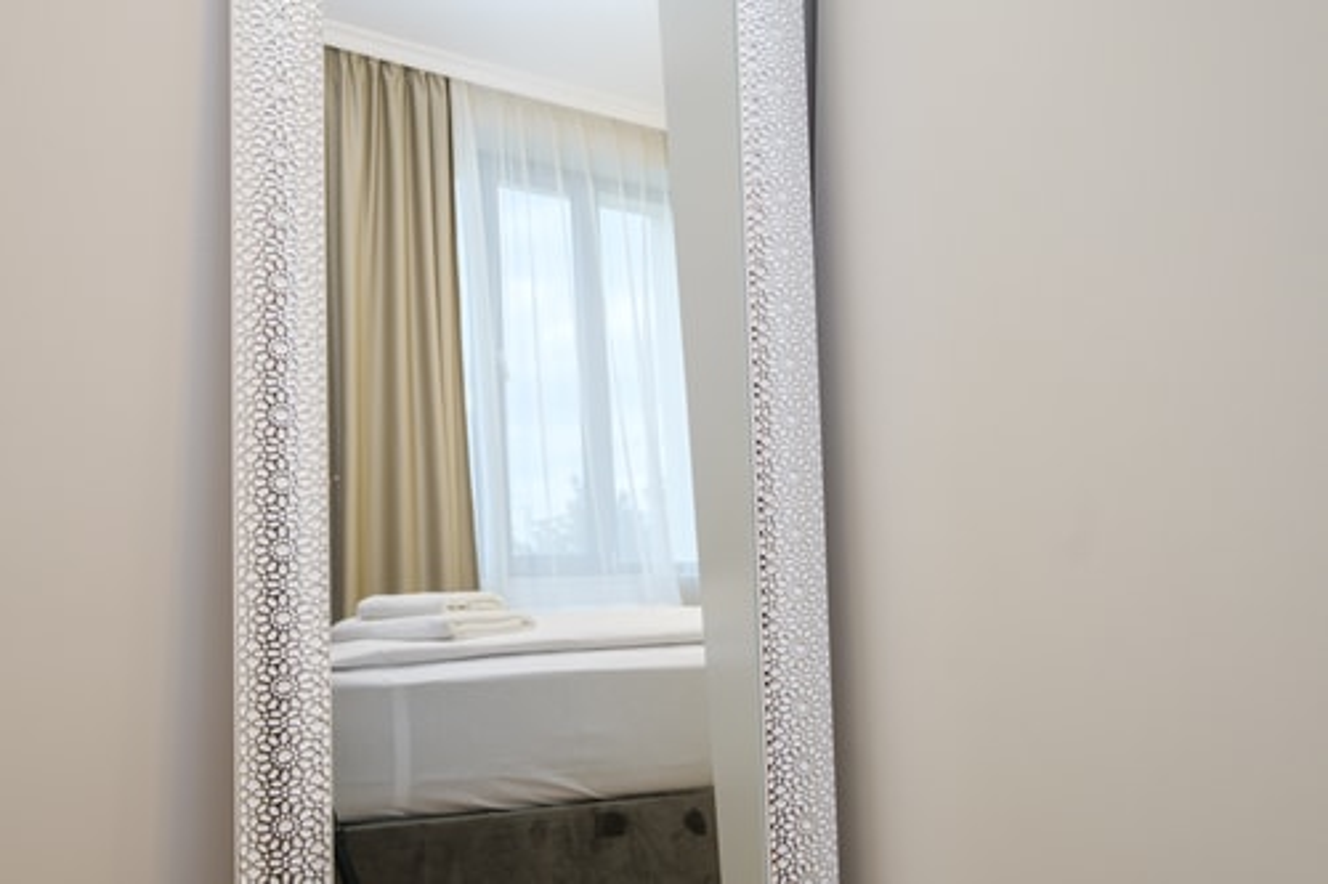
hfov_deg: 63.7
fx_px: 1069
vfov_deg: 44.9
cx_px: 664
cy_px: 442
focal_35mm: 29
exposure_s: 1/5
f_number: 8
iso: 320
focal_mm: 19.1
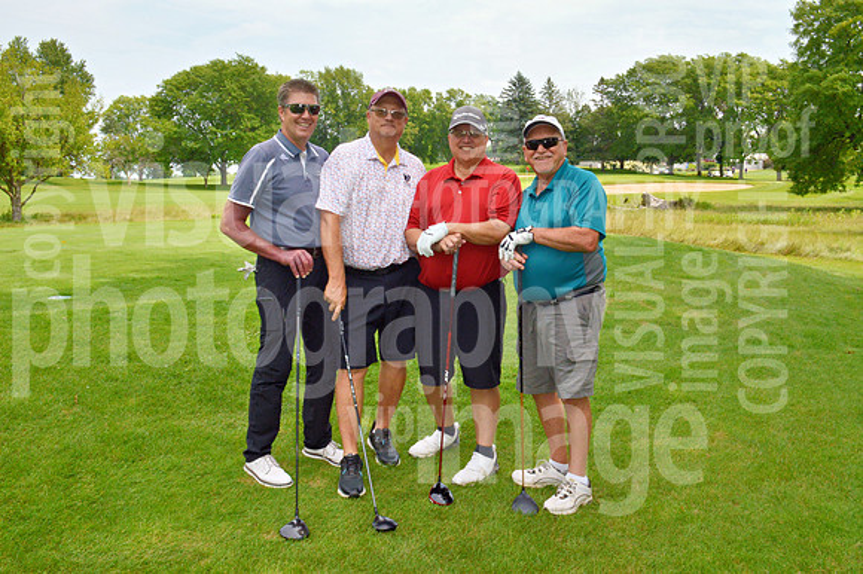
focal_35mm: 33
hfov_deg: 57.3
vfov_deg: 39.9
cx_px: 432
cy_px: 287
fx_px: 791
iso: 800
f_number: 20
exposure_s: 1/200
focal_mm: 22
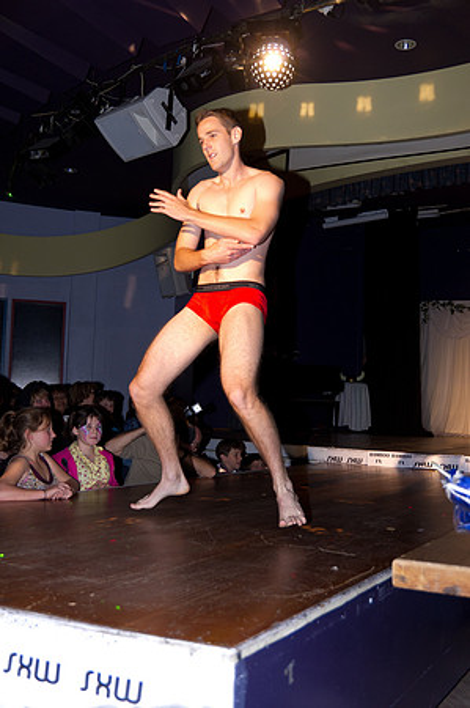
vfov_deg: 49.6
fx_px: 765
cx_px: 235
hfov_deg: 34.1
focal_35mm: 39
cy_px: 354
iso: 640
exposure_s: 1/180
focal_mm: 25.63
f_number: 2.8
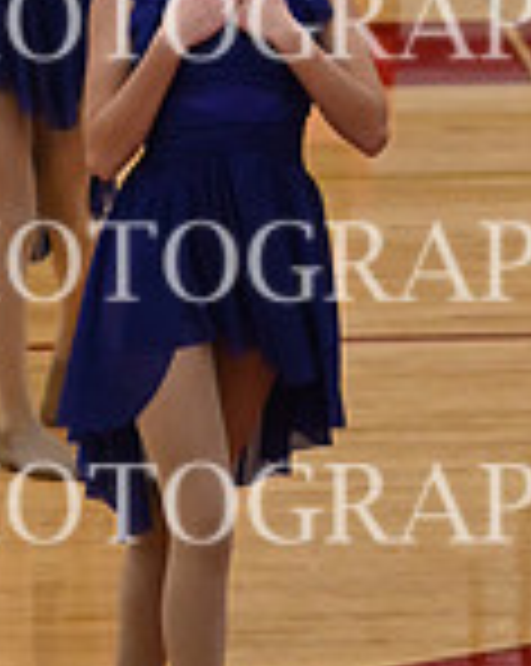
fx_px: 11988
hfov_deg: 2.5
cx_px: -173
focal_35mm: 609
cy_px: 382
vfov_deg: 3.2
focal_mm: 110
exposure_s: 1/400
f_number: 4
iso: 5000
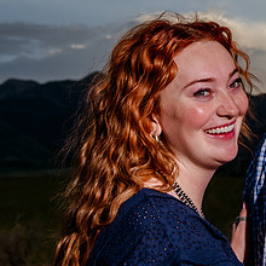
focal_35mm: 146
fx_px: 1269
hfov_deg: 11.7
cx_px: 311
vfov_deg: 11.9
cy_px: 48
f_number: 7.1
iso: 200
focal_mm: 52
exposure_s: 1/320
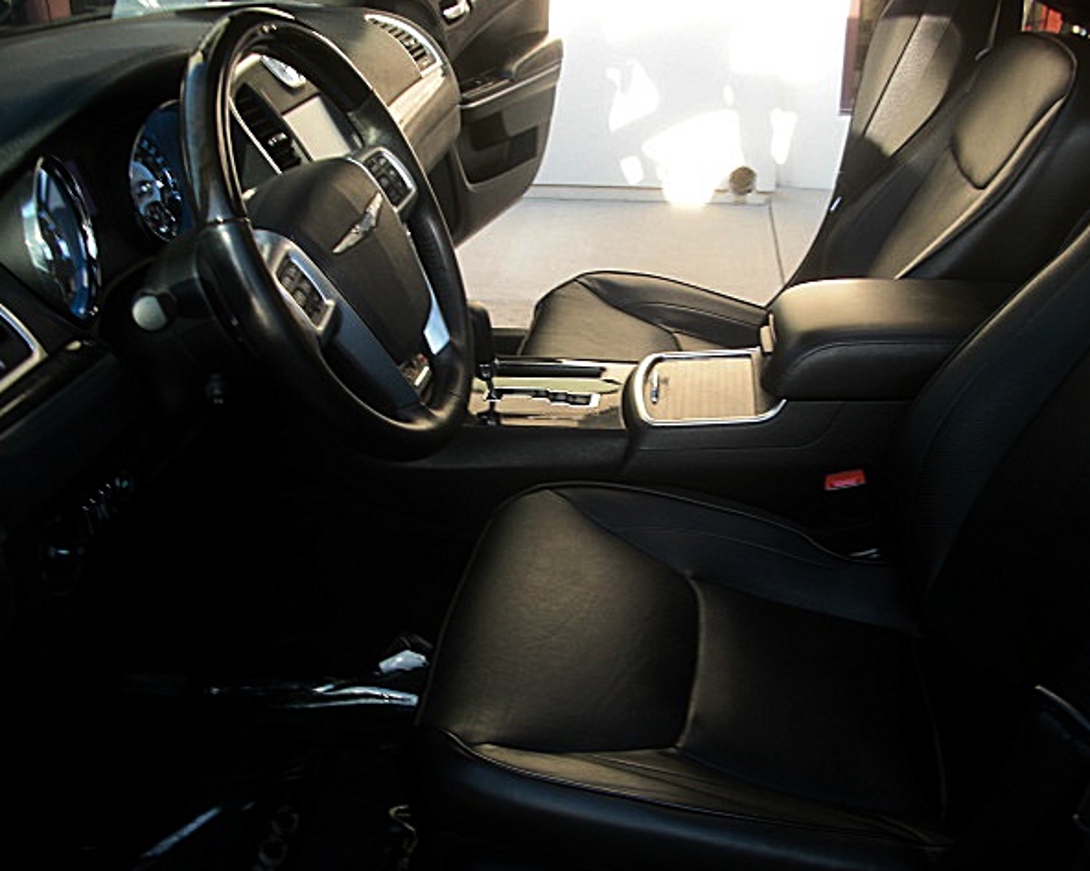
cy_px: 431
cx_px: 582
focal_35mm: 38
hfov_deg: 47.9
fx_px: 1225
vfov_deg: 39.1
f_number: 2.8
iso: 50
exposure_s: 1/80
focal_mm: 6.3
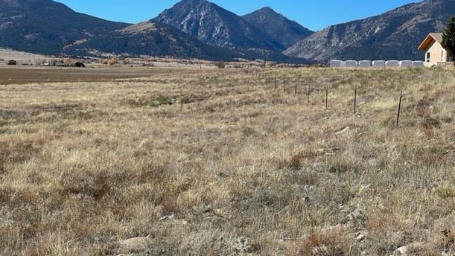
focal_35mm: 73
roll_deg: -1.7
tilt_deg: -5.1
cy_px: 166
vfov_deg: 16.5
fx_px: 881
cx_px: 224
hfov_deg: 29.0
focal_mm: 7.5
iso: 20
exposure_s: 1/1074
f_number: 2.2
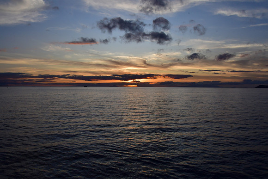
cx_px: 134
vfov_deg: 40.0
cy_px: 90
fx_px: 246
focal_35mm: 33
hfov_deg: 57.2
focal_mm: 22
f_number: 22
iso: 450
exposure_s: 1/200
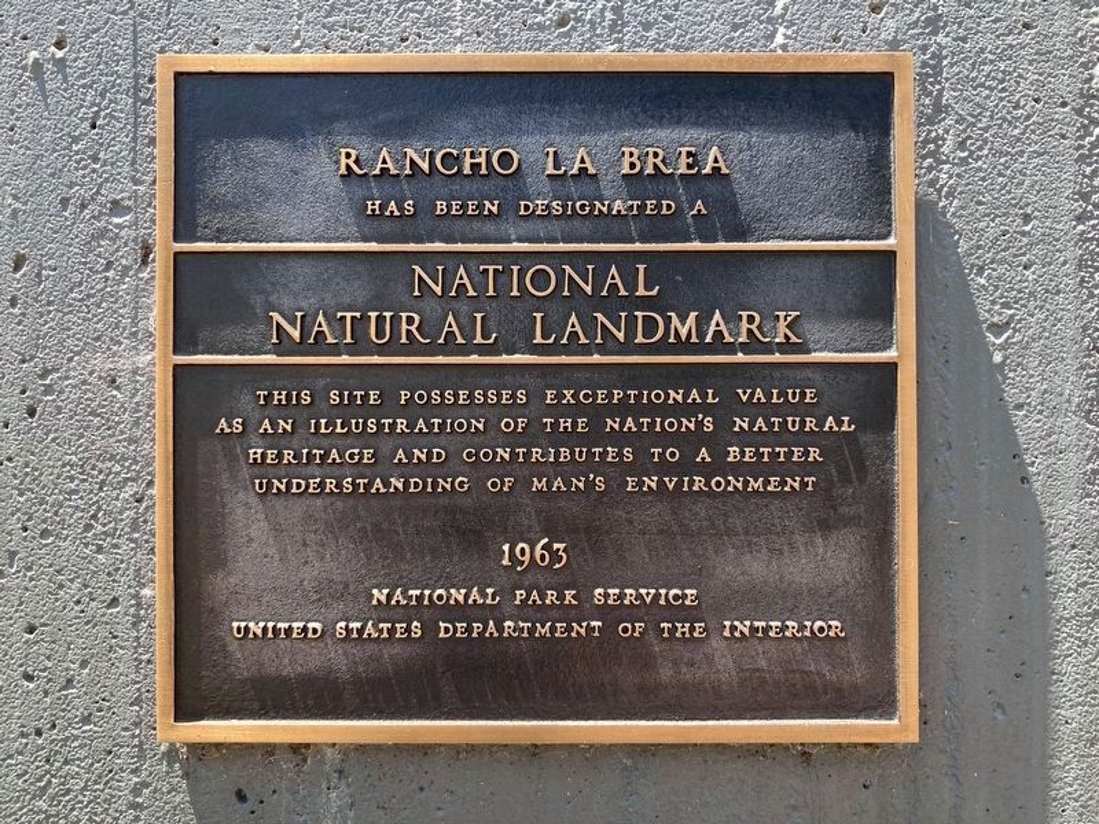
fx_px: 889
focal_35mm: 28
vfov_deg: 49.7
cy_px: 412
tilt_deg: +1.6
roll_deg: -0.7
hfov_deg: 63.4
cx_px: 550
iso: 20
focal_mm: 3.99
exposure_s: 1/130
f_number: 1.8
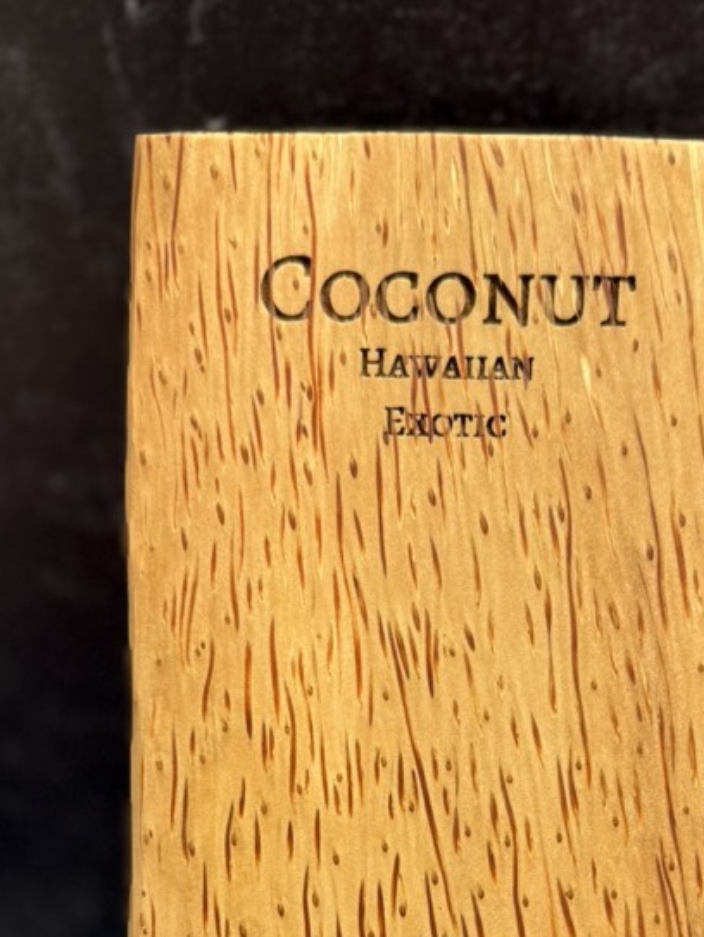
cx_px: 461
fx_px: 1435
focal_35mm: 53
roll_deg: +0.1
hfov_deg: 27.4
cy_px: 884
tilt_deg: -34.0
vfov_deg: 33.7
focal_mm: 6.76
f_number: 1.78
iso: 125
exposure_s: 1/60
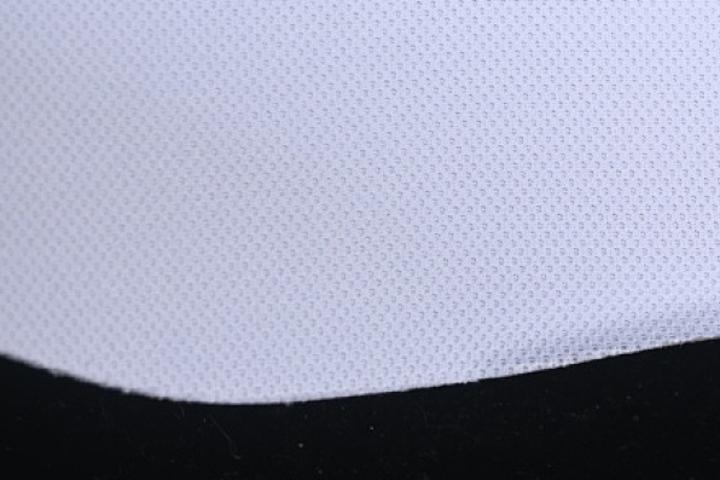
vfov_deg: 10.1
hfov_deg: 14.9
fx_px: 2719
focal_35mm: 136
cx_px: 639
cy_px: 115
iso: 160
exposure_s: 1/80
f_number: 7.1
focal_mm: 50
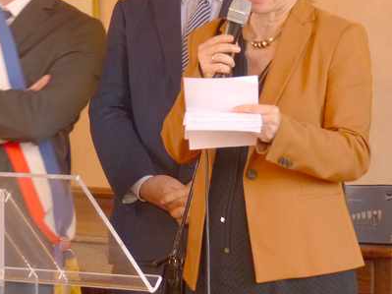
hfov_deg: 10.6
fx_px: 2106
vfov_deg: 8.0
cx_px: 165
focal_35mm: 186
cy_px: 59
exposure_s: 1/13
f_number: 2.8
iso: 400
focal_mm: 20.9
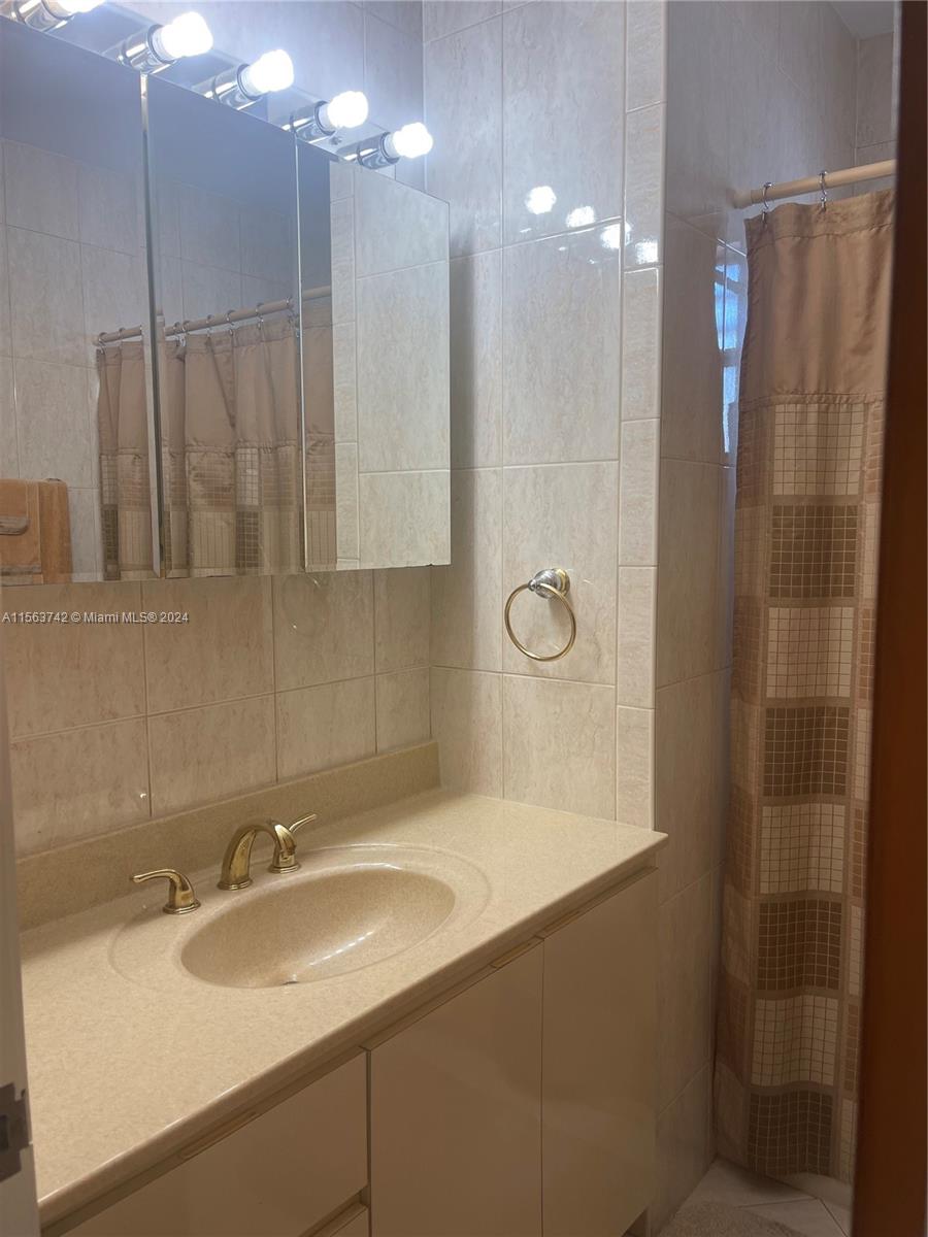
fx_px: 894
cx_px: 464
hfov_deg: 54.9
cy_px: 618
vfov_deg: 69.4
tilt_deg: -6.8
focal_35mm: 25
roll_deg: +0.5
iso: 50
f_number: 1.6
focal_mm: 5.1
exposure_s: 1/120
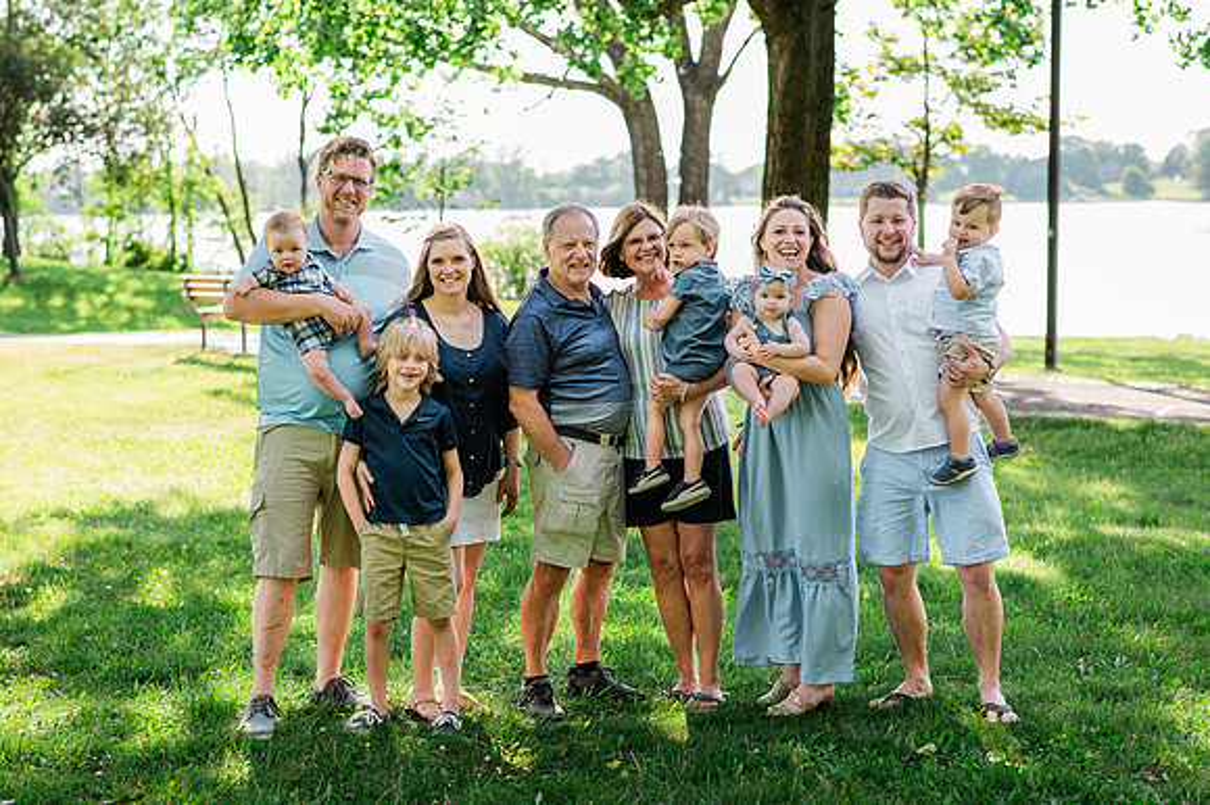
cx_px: 558
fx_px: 2099
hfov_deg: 32.1
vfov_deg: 21.7
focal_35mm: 62
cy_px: 434
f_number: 2.8
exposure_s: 1/500
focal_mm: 58
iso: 200
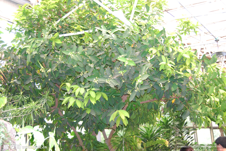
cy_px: 76
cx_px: 113
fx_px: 283
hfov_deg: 43.6
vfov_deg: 29.9
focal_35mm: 45
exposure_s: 1/60
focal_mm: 30
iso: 900
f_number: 4.2
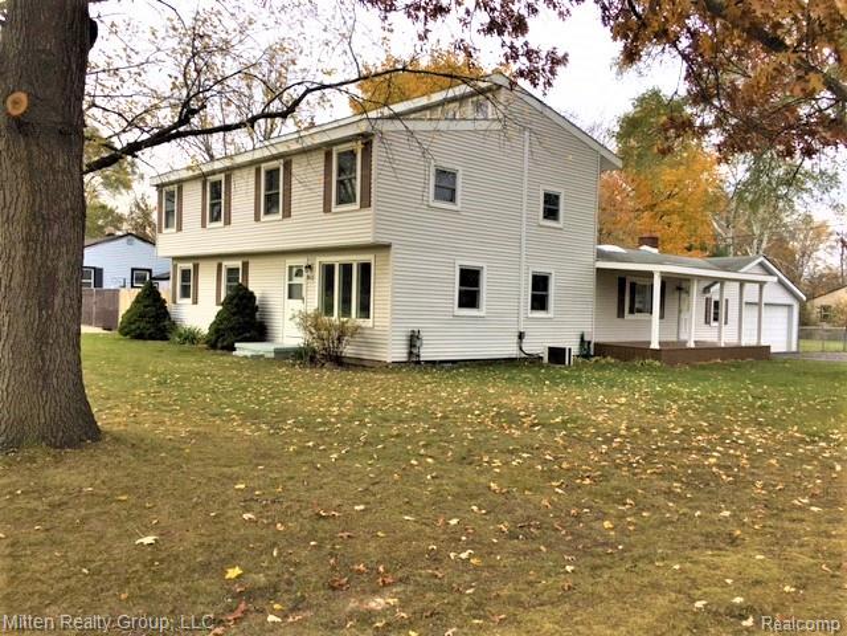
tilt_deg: -2.2
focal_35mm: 29
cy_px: 318
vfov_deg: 48.2
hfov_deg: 61.7
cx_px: 424
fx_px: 710
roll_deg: -1.3
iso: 25
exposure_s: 1/503
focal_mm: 4.15
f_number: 2.2
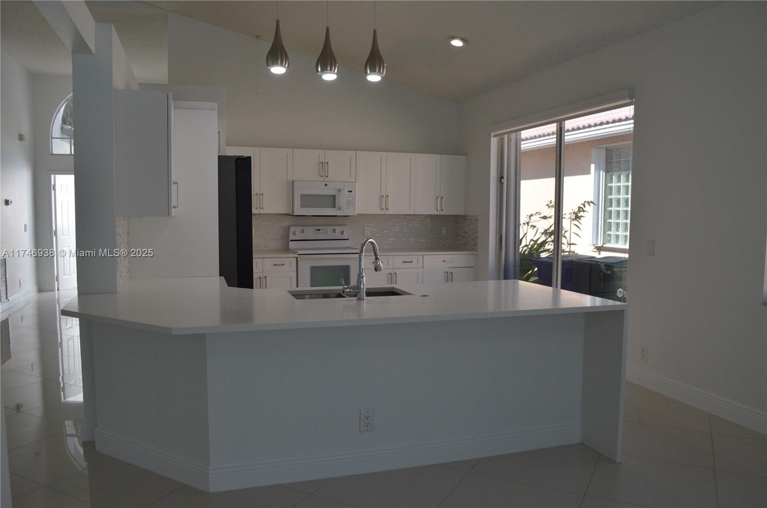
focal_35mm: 27
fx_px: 574
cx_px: 384
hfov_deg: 67.5
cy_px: 254
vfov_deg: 47.7
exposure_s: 1/320
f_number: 9
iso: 800
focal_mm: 18
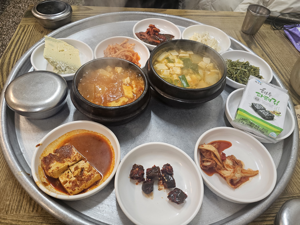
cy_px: 112
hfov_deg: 73.9
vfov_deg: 58.9
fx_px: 199
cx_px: 150
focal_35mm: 23
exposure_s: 1/120
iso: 200
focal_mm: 6.3
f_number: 1.7
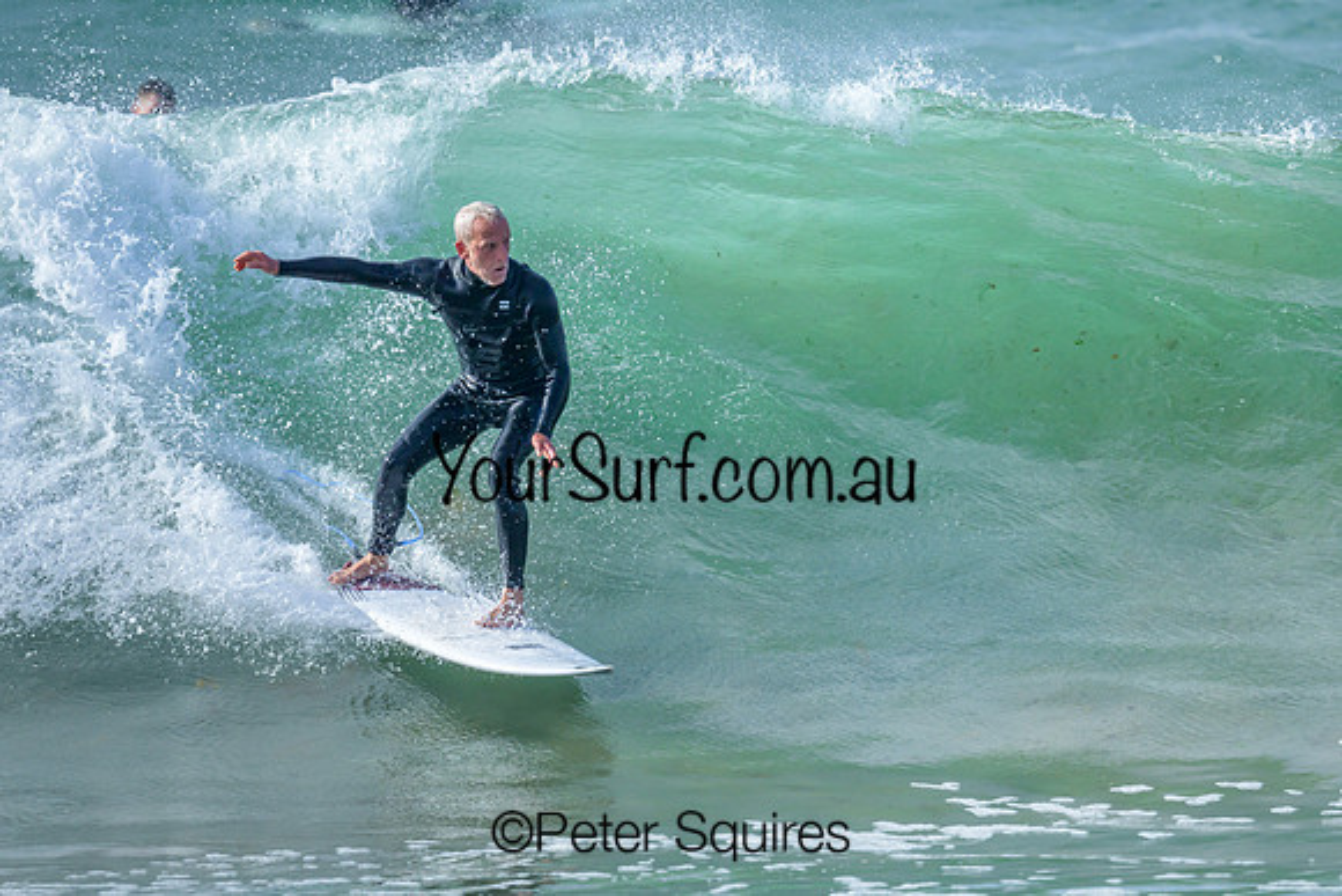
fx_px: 39477
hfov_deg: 1.9
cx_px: 806
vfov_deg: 1.3
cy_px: 413
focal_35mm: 1059
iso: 400
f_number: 6.3
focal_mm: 800
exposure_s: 1/2000
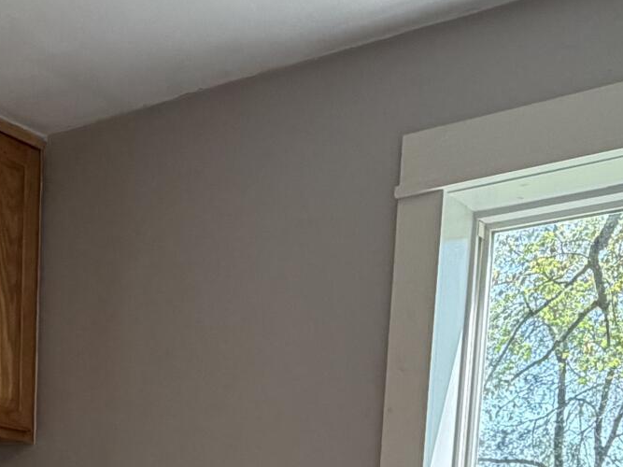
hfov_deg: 30.5
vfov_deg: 19.5
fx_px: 1134
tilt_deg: -6.7
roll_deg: -2.9
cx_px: 206
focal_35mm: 63
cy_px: 748
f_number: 2.2
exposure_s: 1/120
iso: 125
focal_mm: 2.22
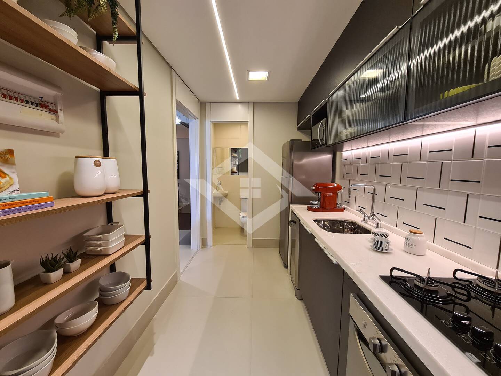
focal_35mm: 13
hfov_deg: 106.2
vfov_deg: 89.9
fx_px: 188
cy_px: 188
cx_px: 250
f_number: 2.2
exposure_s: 1/60
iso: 200
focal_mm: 2.2
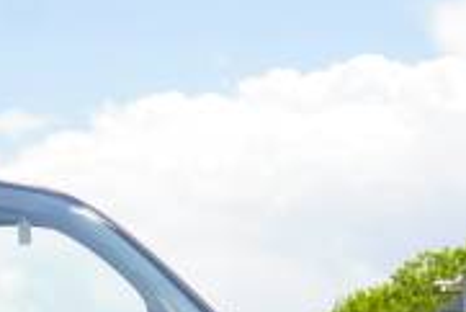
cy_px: 539
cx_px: -234
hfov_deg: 9.2
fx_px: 2808
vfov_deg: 6.2
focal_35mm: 217
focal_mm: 41
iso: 100
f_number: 7.1
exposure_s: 1/100
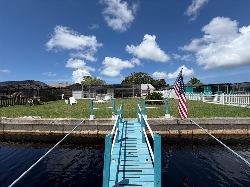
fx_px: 101
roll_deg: -0.2
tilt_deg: +1.0
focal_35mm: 14
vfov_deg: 85.7
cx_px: 125
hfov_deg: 102.1
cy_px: 94
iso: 20
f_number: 2.2
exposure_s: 1/1211
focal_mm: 2.22
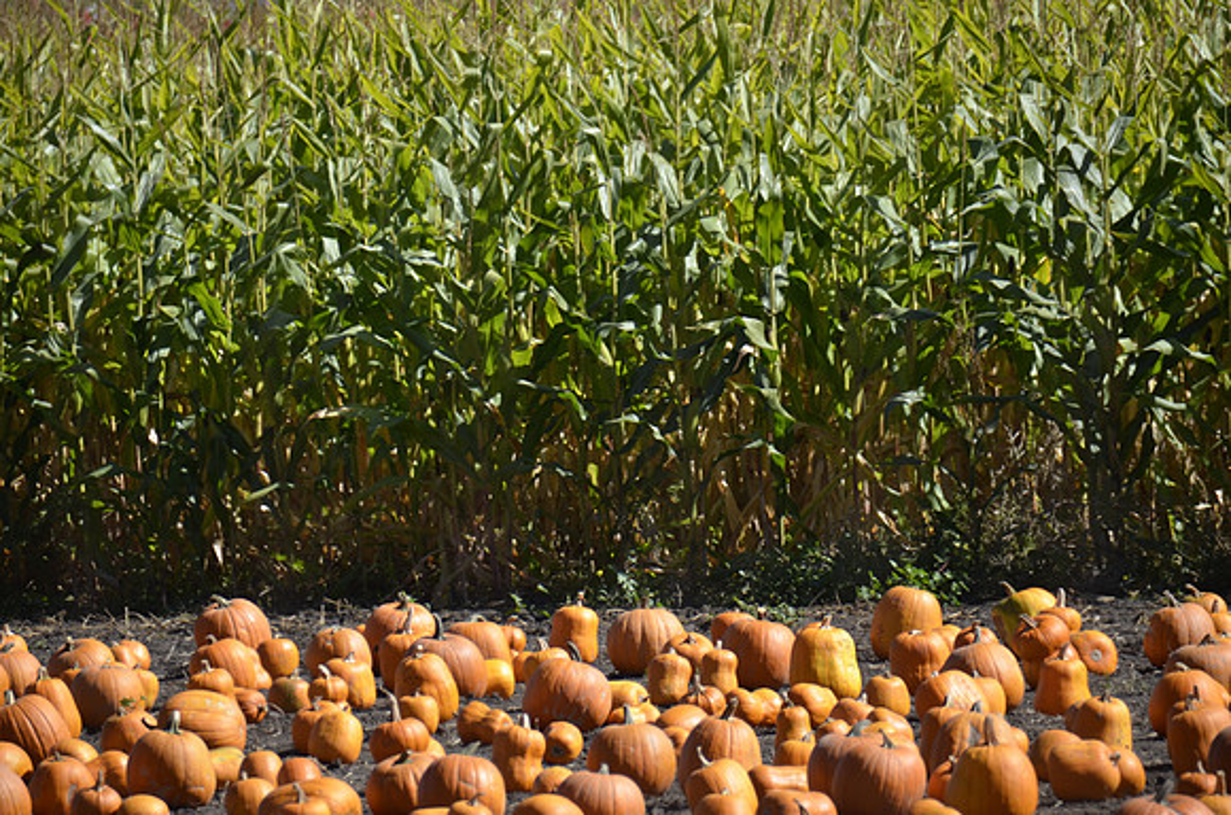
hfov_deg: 4.6
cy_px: 408
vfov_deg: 3.0
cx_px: 616
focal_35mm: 450
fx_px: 15354
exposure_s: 1/640
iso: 200
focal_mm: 300
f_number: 6.3
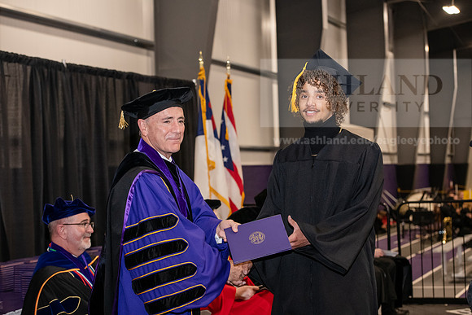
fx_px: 918
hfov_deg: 28.8
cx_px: 236
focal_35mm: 70
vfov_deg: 19.5
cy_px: 158
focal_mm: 70
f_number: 5
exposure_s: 1/200
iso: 2500
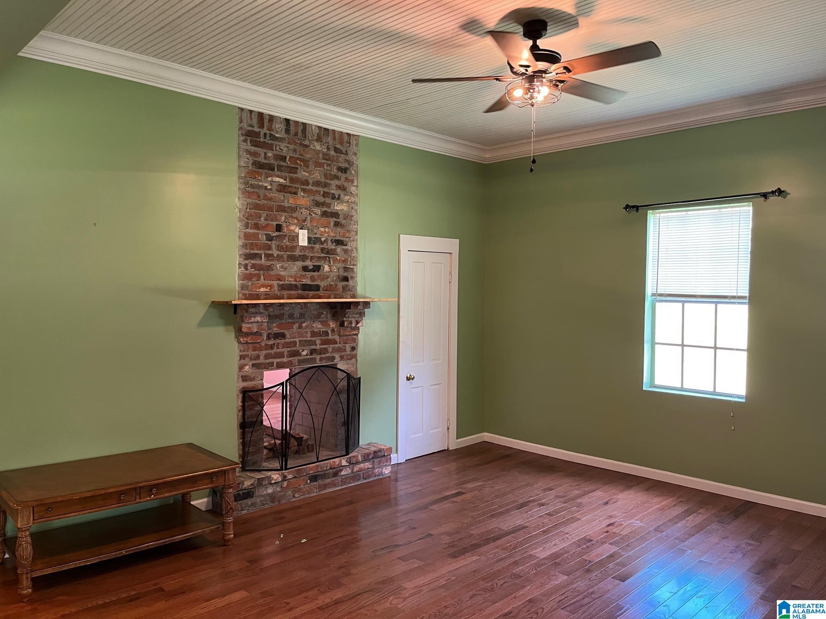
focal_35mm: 26
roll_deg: -0.3
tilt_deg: -2.7
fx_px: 620
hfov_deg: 67.3
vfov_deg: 53.1
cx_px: 413
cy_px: 310
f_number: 1.6
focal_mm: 5.1
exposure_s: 1/60
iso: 250
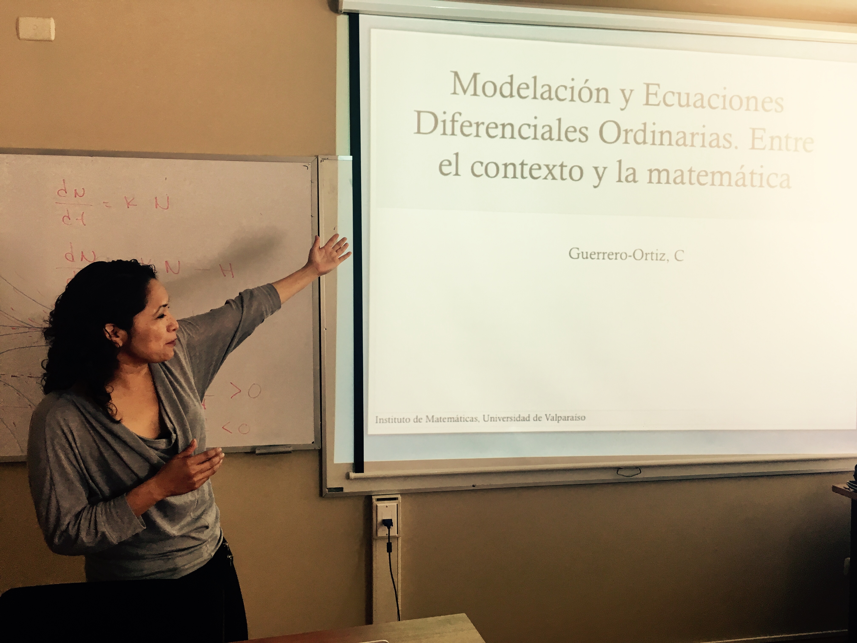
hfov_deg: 61.7
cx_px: 428
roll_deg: -0.4
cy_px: 322
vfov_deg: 48.2
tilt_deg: -2.3
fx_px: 718
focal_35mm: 29
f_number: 2.2
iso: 40
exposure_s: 1/33
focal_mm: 4.15
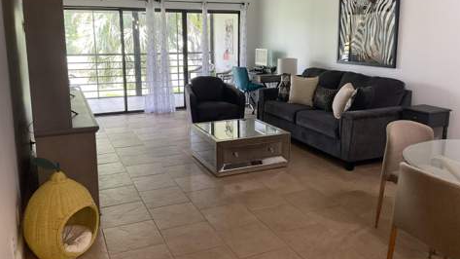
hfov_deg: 61.0
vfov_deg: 36.5
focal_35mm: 32
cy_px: 100
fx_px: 390
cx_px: 231
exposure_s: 1/60
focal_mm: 3
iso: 100
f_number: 1.8
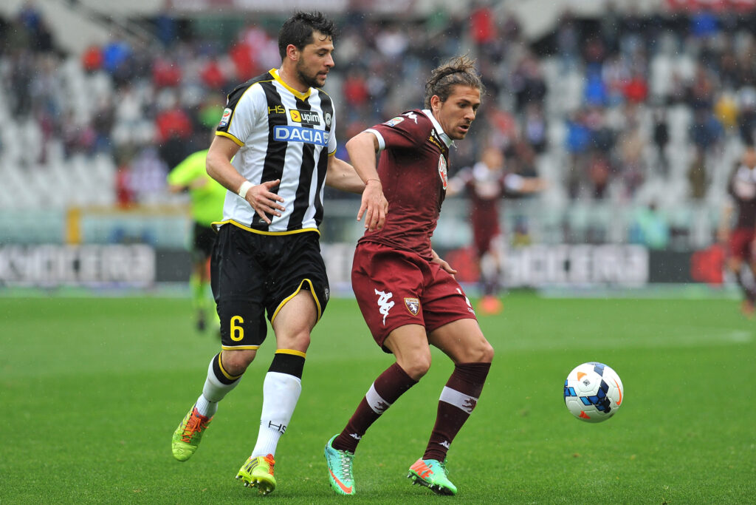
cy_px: 252
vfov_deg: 4.6
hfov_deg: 6.9
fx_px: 6300
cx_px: 378
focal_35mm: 300
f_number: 4
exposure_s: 1/1600
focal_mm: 300
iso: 800
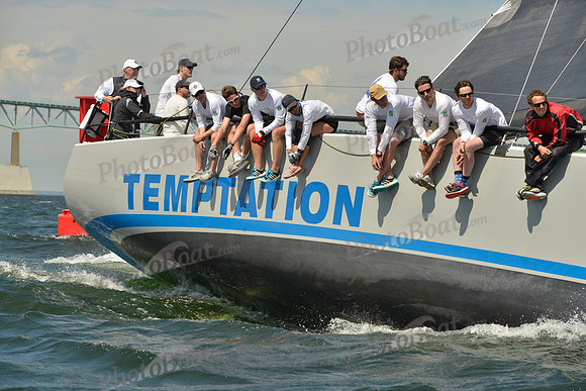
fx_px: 2198
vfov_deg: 10.2
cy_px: 196
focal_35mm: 135
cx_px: 293
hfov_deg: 15.2
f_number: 8
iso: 280
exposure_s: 1/1600
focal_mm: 135
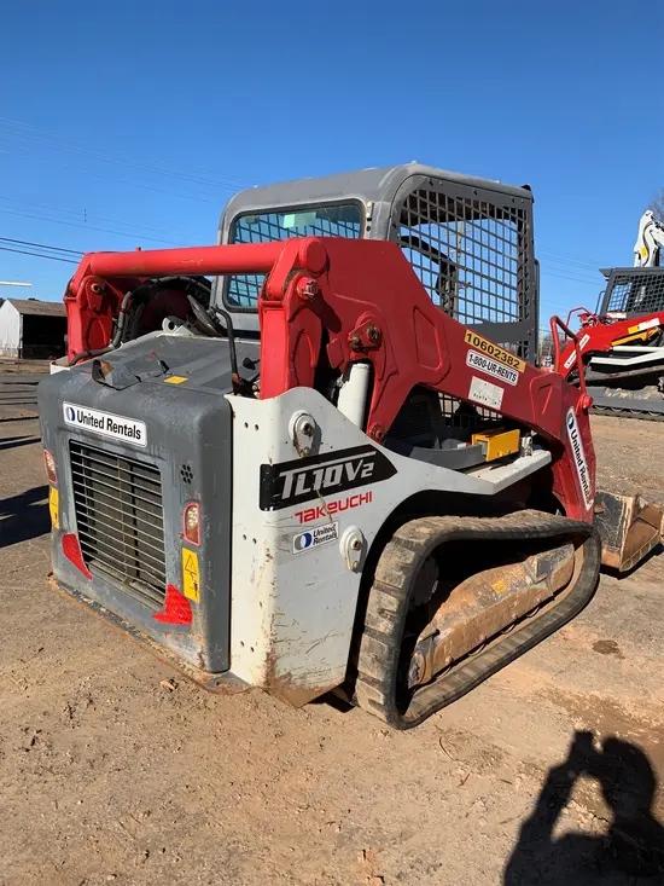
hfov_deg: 53.1
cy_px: 443
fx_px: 665
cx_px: 332
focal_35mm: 26
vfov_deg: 67.3
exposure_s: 1/2421
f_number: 1.8
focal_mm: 4.25
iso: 25
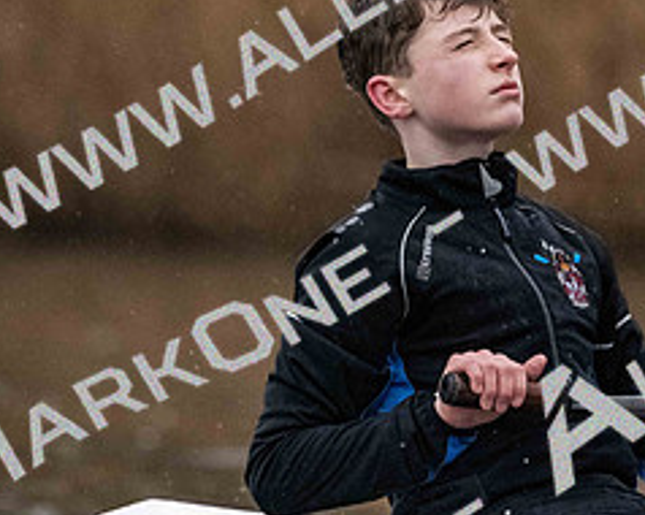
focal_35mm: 915
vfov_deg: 1.7
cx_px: 309
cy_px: 237
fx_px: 17453
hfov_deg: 2.1
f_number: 4.5
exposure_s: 1/1600
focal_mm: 400
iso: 7200
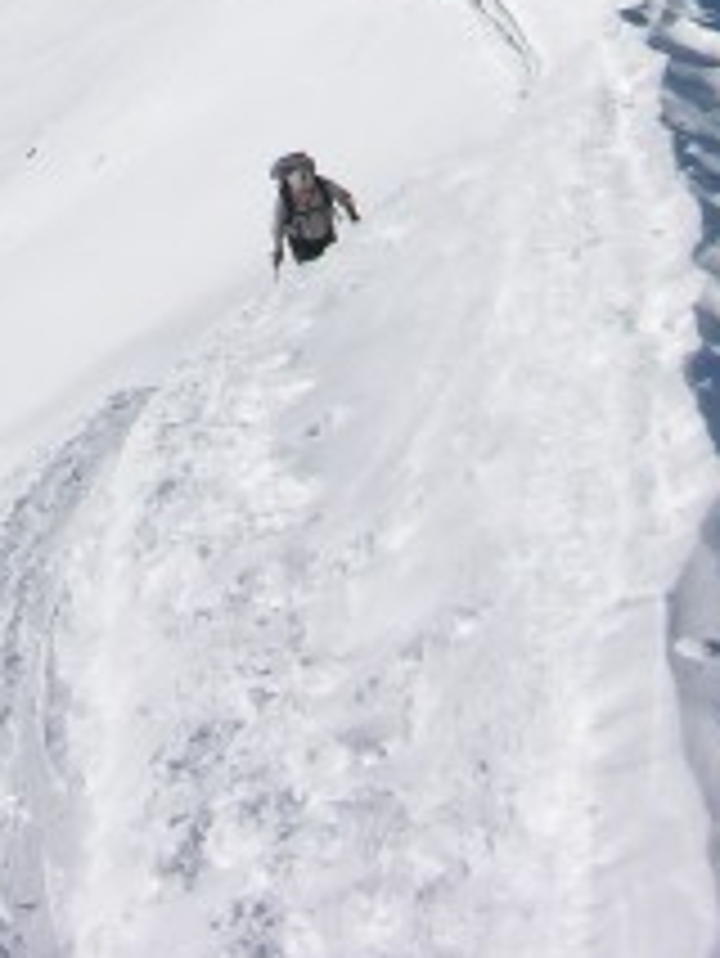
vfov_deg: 14.0
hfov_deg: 11.8
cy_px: -715
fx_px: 3491
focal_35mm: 126
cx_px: 279
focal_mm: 9
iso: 50
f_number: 8
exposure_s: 1/352
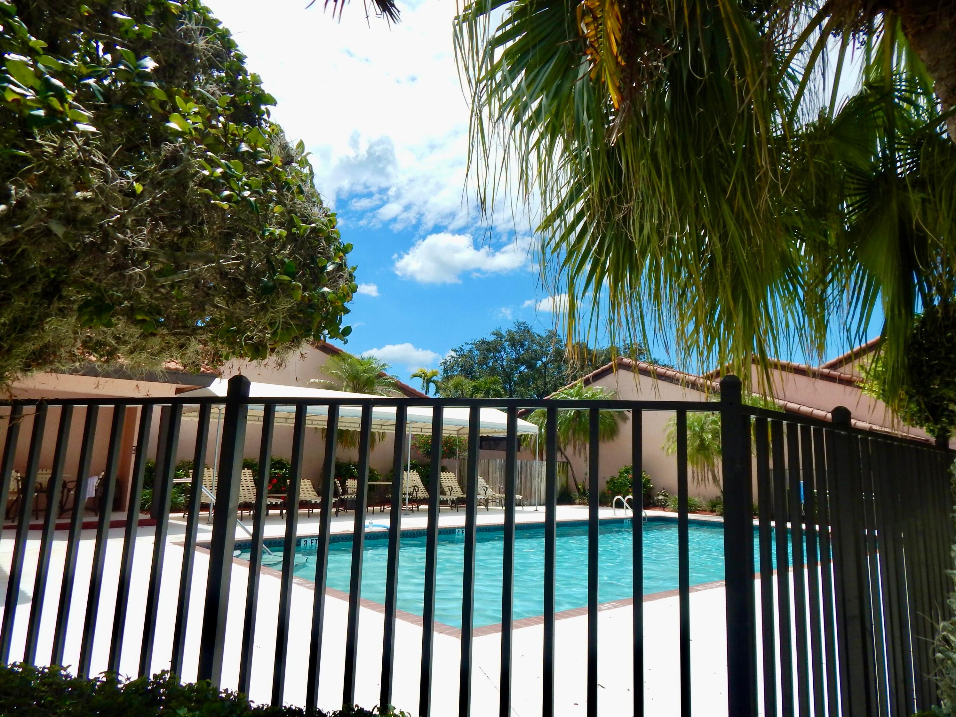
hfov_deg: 76.4
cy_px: 358
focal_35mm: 22
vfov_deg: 61.1
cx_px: 478
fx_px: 608
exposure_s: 1/800
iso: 125
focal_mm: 4
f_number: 6
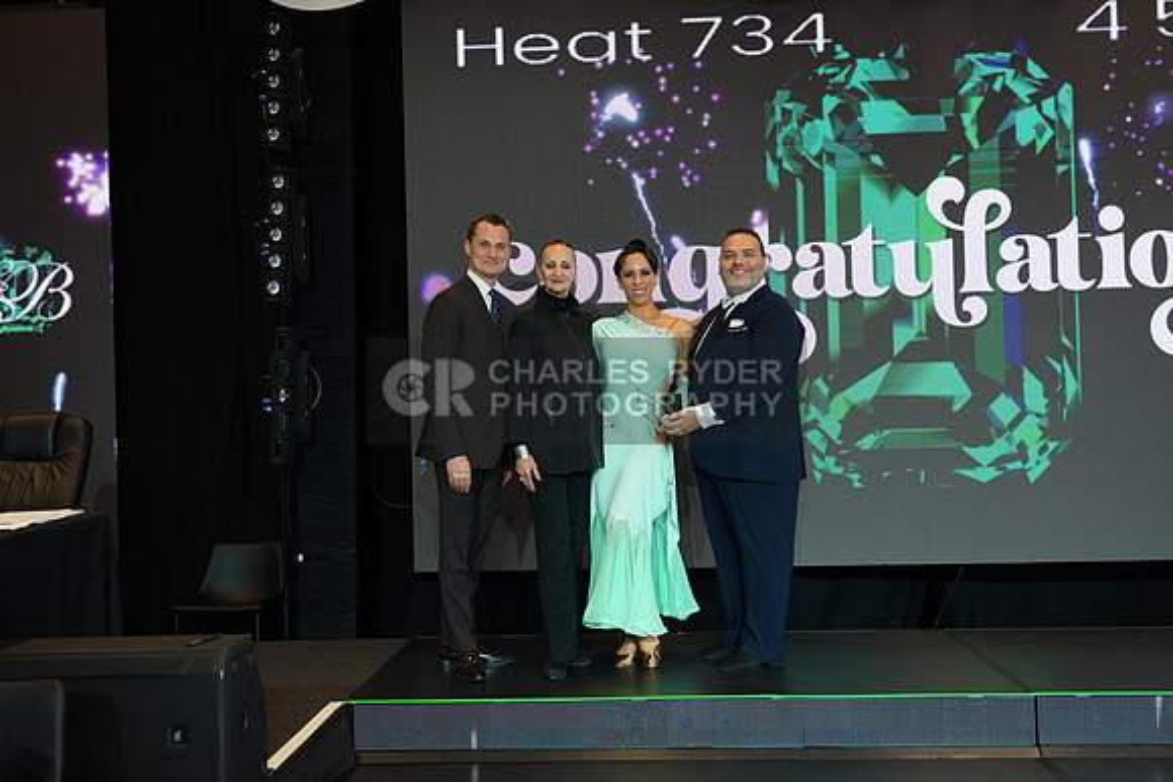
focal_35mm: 34
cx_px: 586
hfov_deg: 55.8
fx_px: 1108
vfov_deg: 38.9
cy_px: 391
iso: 1250
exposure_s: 1/200
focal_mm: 34
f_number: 5
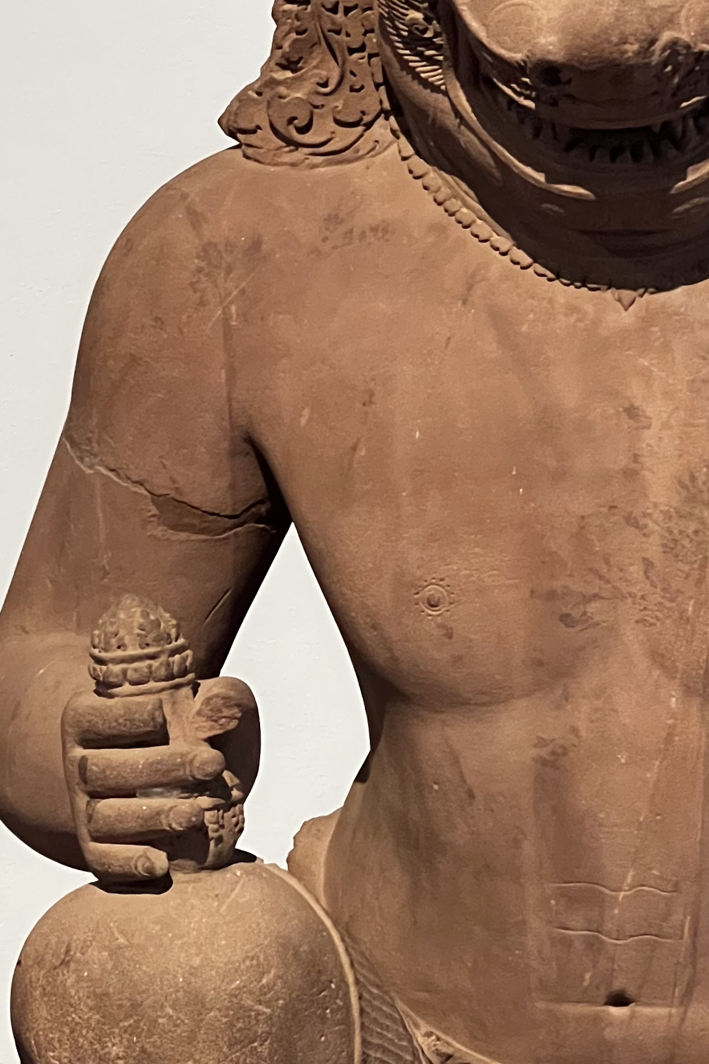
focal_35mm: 186
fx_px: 5494
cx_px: 592
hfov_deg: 7.4
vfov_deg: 11.0
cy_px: 720
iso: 640
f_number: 2.8
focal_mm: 9
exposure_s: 1/50
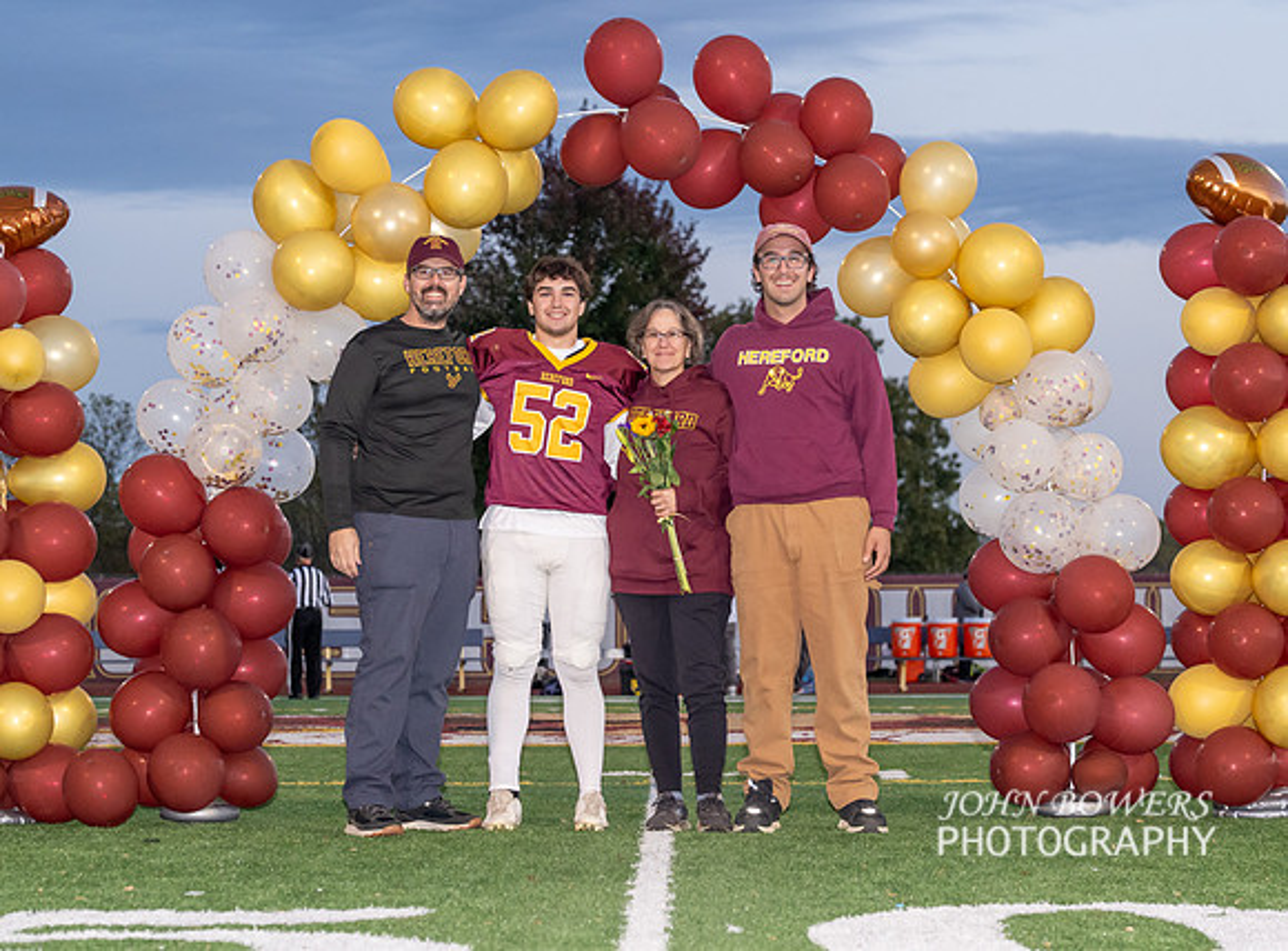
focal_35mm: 117
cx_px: 796
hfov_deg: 17.0
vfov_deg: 12.6
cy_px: 458
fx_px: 4314
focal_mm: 70
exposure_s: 1/200
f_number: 4.5
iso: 1000
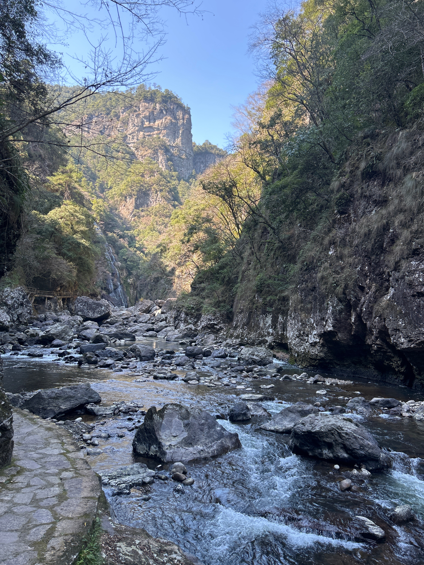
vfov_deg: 67.3
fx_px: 425
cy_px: 282
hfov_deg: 53.1
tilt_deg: +7.6
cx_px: 212
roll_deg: -2.1
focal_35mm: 26
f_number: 1.5
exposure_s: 1/270
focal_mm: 5.7
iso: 40
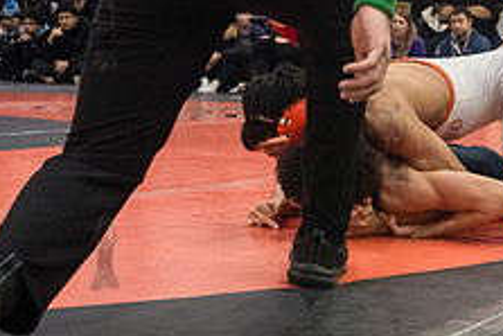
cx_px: 395
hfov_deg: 22.1
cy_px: 141
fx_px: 1272
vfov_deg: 15.0
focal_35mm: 91
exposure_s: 1/400
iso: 8000
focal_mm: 35
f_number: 4
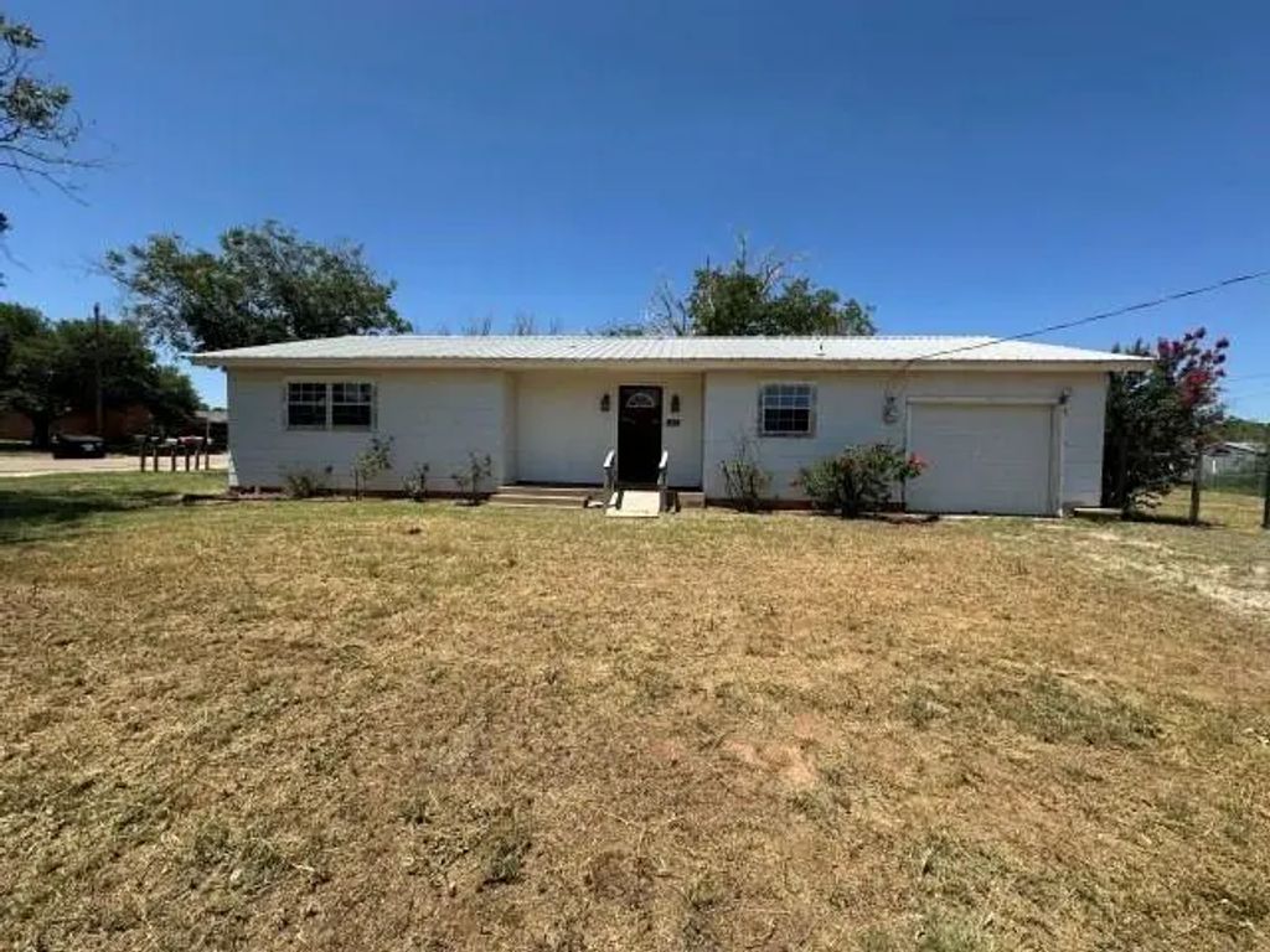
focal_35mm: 14
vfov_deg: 85.7
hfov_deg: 102.1
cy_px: 476
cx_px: 635
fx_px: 514
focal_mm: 2.22
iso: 40
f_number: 2.2
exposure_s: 1/2020
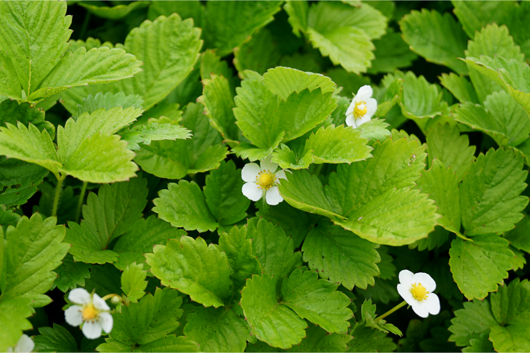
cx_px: 265
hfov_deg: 27.0
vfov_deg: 18.2
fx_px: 1104
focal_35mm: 75
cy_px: 176
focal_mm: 50
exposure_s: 1/80
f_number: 6.3
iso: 100
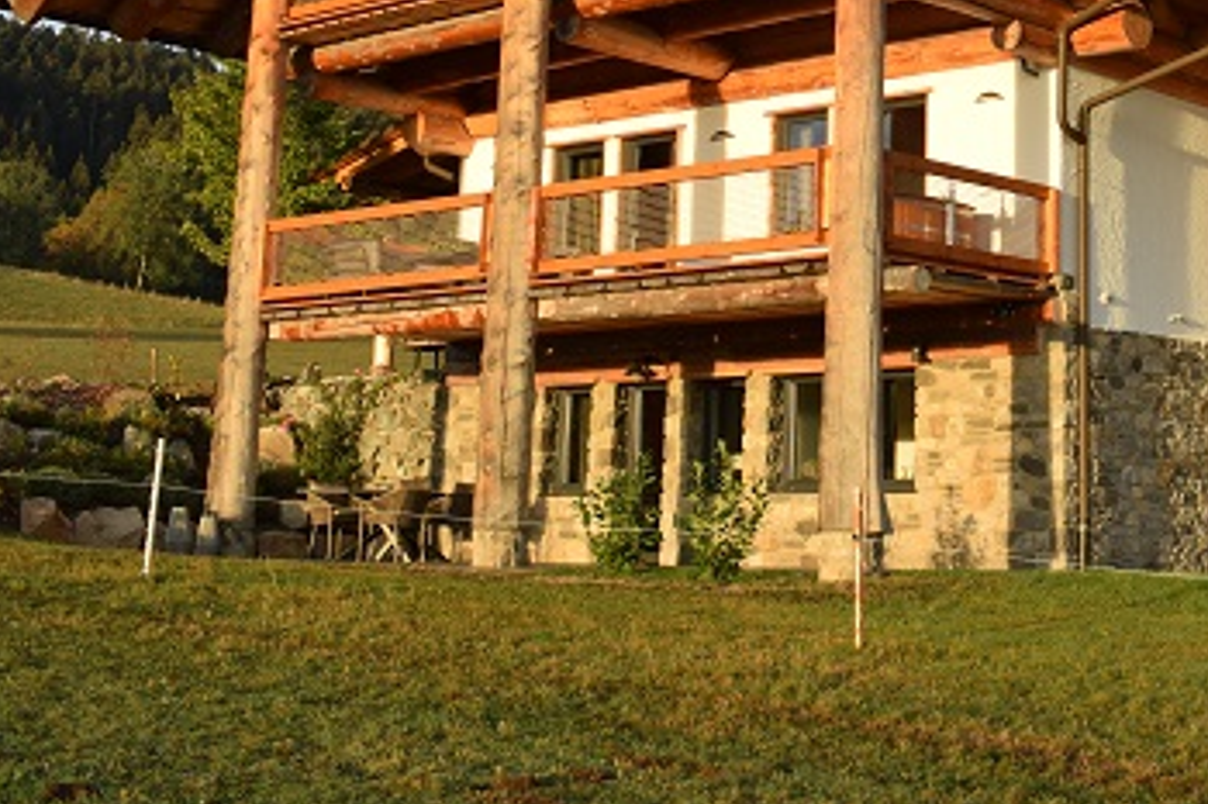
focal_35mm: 66
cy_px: 48
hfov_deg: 29.6
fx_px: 2214
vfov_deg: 20.1
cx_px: 1011
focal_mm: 22
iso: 400
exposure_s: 1/200
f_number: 7.1
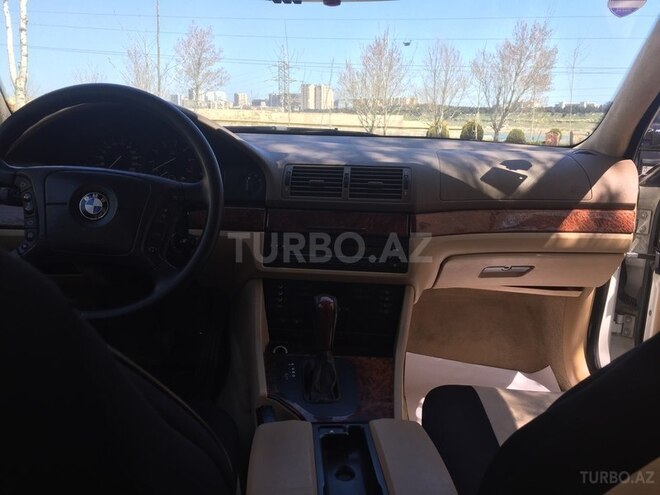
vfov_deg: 48.2
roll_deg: -2.5
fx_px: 553
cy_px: 248
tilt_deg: -13.6
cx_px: 330
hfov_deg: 61.7
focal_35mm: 29
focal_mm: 4.15
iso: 32
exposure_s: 1/488
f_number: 2.2
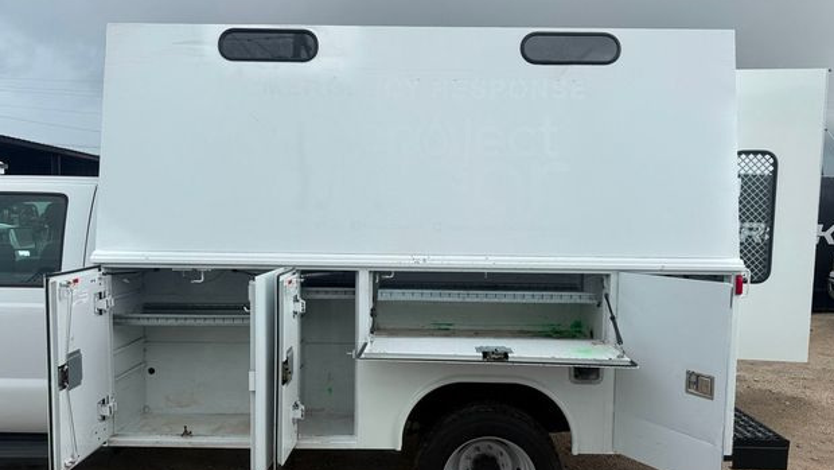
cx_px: 420
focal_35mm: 27
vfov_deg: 42.8
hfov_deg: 69.9
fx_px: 597
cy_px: 272
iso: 80
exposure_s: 1/2169
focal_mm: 6.76
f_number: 1.78
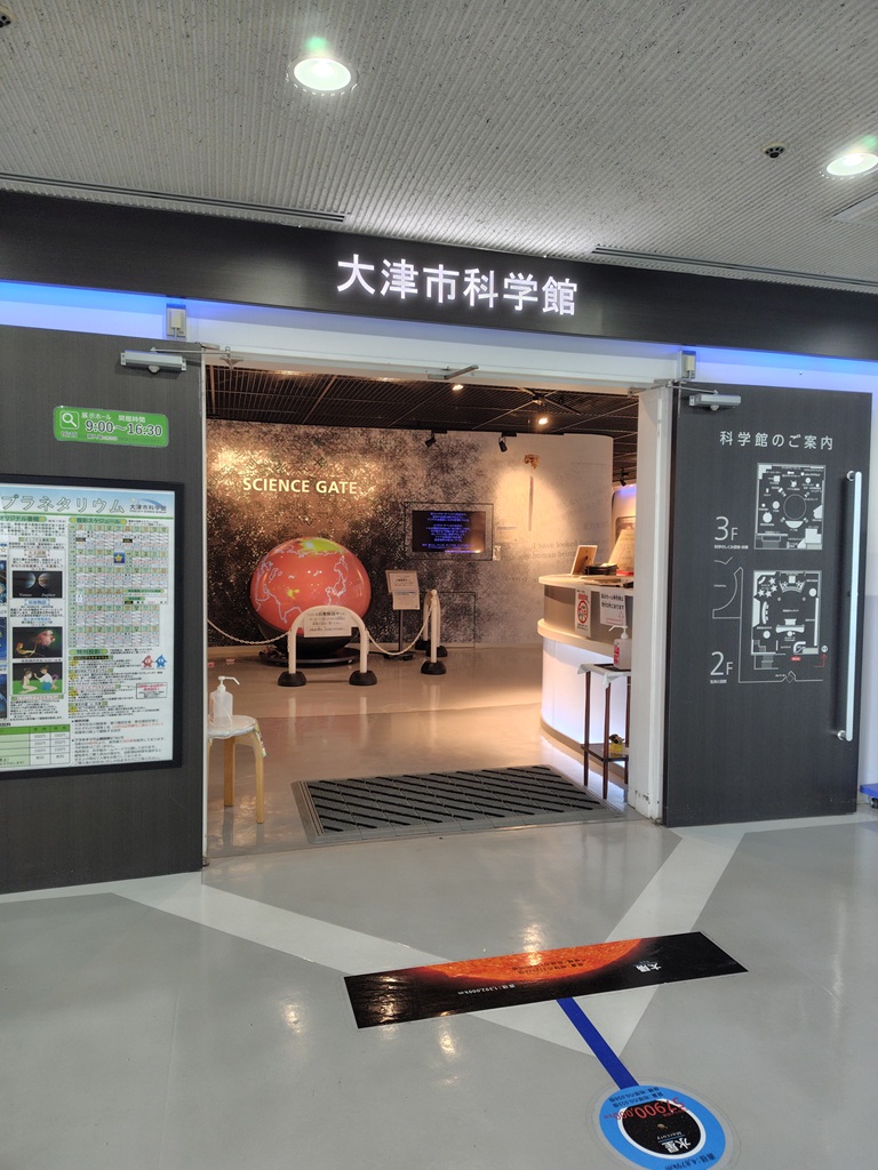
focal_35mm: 23
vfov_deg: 73.9
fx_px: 778
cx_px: 439
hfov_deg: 58.9
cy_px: 585
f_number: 1.9
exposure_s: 1/60
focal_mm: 5.6
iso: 486
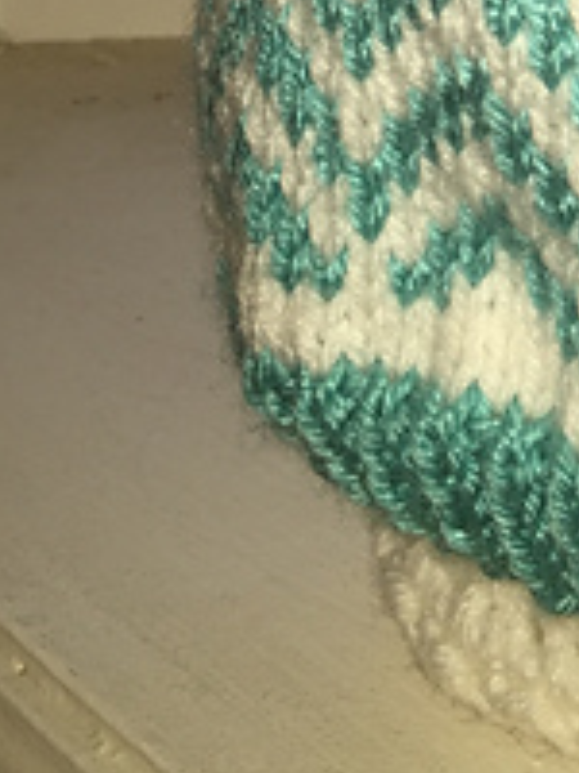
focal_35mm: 93
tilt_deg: -13.4
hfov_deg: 14.9
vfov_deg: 19.1
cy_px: -298
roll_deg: +1.2
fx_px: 2074
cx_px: 826
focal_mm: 4.15
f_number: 2.2
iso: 32
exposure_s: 1/128
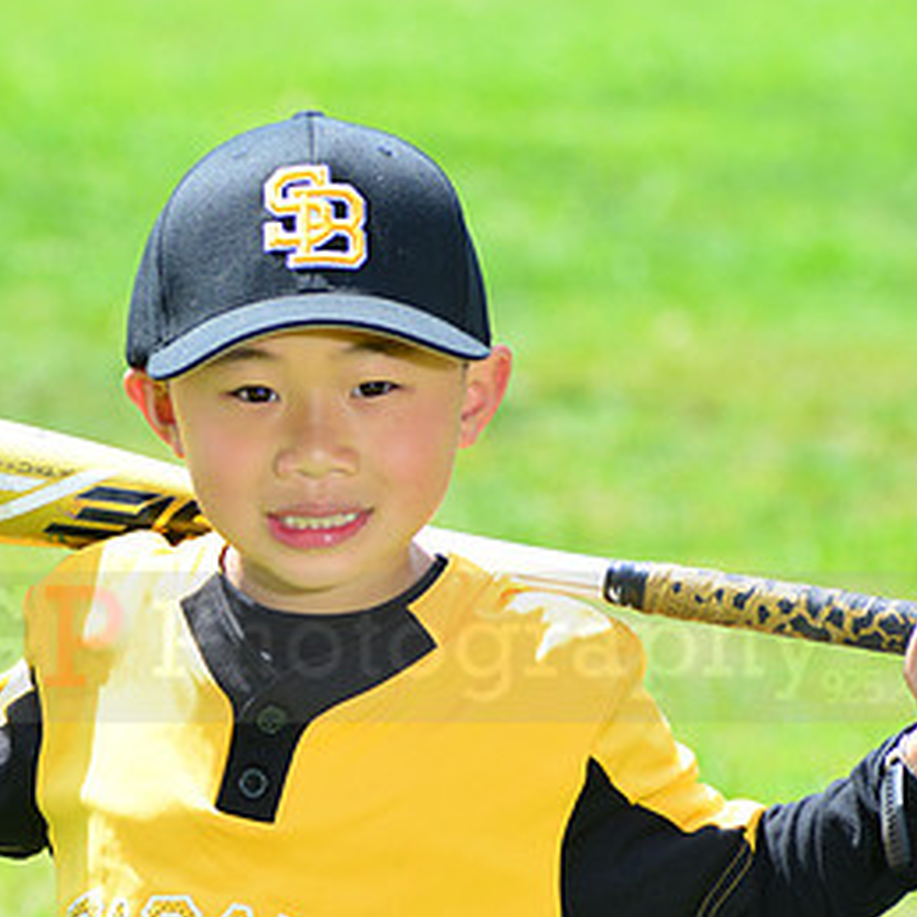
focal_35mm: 379
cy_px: 619
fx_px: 11359
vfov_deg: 4.6
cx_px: 395
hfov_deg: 4.6
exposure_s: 1/200
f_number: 8
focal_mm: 200
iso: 200
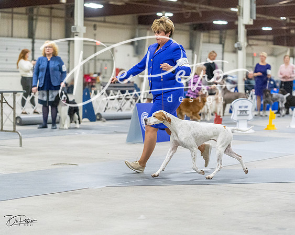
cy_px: 118
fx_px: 904
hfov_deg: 18.5
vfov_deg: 14.9
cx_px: 148
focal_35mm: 104
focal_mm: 92
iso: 6400
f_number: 3.2
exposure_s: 1/400
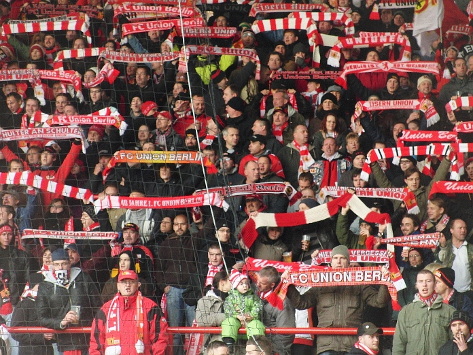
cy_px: 178
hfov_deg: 10.7
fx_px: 2528
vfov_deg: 8.0
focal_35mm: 185
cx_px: 236
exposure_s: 1/60
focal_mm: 32.1
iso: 400
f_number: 4.5
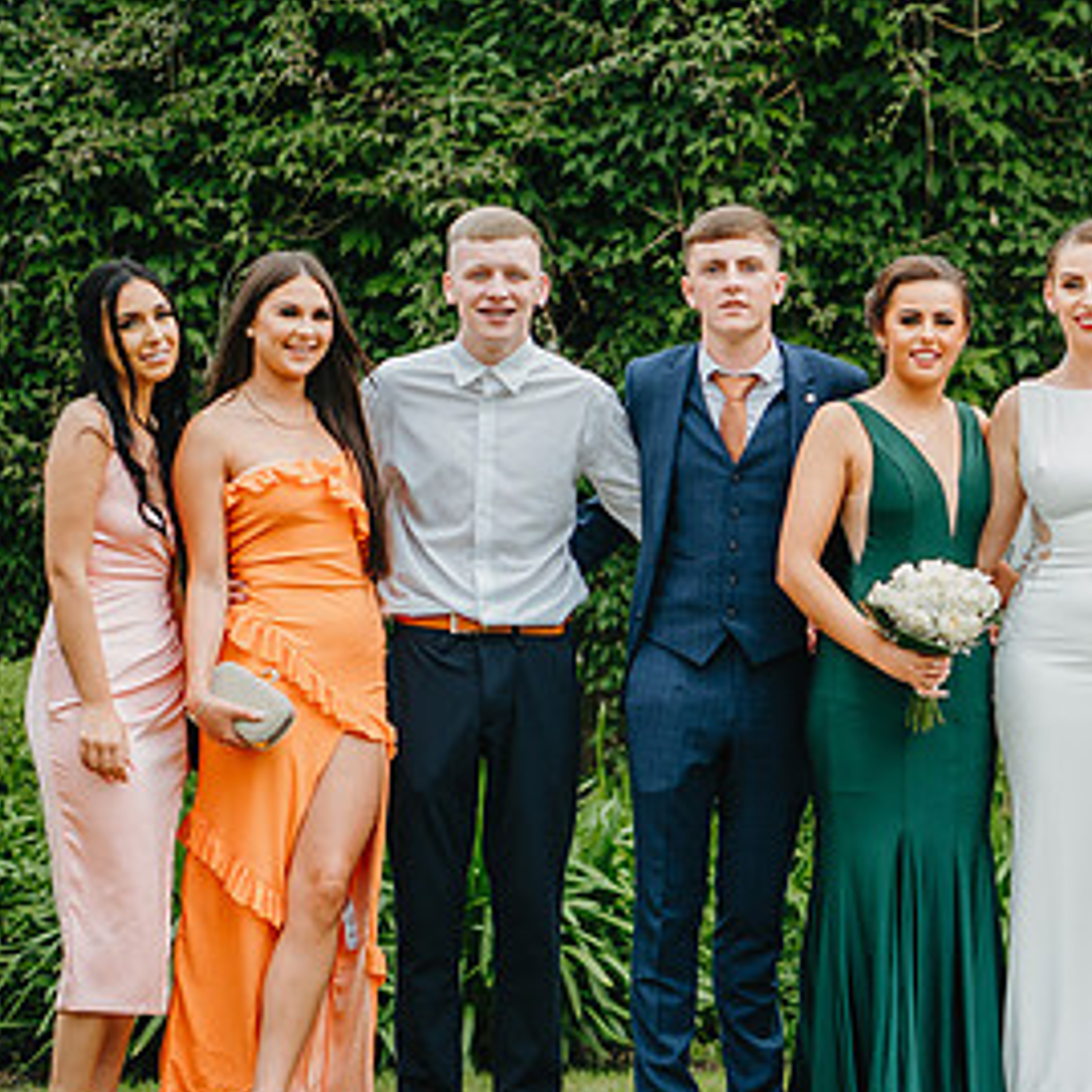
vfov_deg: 10.8
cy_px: 505
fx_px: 5782
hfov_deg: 10.7
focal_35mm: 162
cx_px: 1176
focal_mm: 85
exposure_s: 1/640
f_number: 2.8
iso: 200
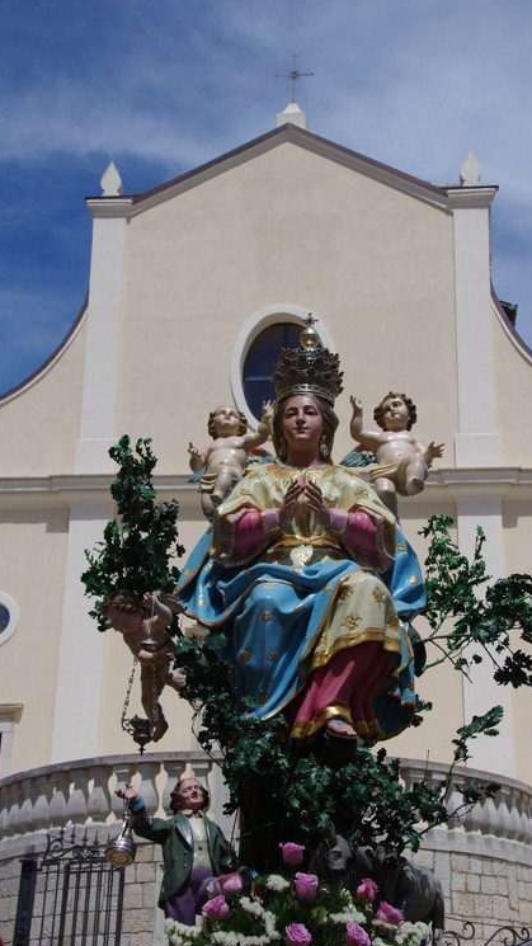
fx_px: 1455
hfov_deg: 20.7
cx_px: 298
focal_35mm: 58
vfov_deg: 36.0
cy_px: 472
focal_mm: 37
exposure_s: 1/250
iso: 100
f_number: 10
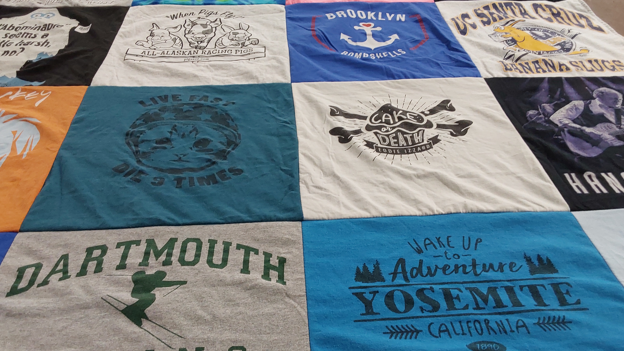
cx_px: 309
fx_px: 513
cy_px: 188
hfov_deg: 62.6
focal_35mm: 31
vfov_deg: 37.8
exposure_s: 1/60
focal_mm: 2.91
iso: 100
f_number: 1.9
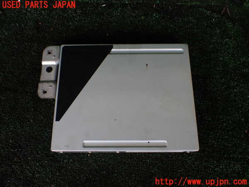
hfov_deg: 60.0
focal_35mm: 30
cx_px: 124
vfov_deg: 46.8
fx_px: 216
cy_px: 94
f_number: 2.3
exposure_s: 1/125
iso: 100
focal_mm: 5.4
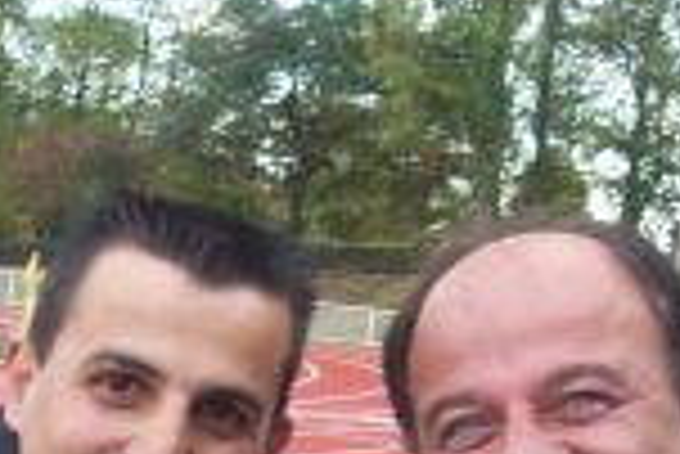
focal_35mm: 143
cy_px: 535
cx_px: 239
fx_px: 2704
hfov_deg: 14.3
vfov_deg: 9.5
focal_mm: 10.7
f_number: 4
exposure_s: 1/90
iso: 100
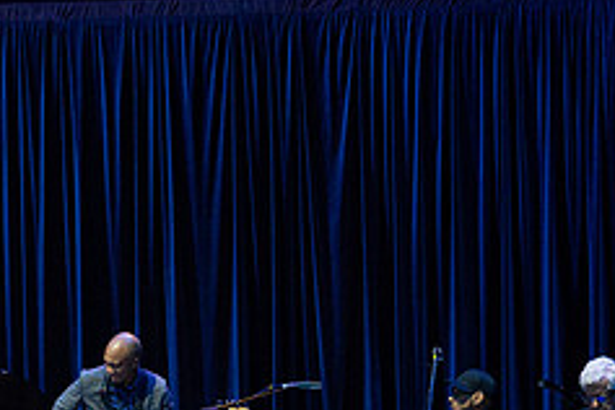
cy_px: 476
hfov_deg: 7.5
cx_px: 18
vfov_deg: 5.0
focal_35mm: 272
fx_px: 4646
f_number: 5.6
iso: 2500
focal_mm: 111
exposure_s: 1/320
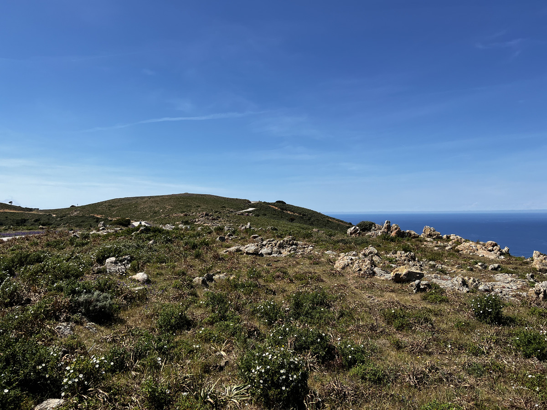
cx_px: 274
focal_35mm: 26
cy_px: 205
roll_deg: +1.1
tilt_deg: +0.9
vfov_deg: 53.1
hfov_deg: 67.3
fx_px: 411
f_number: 1.5
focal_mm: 5.7
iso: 50
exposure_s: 1/5319
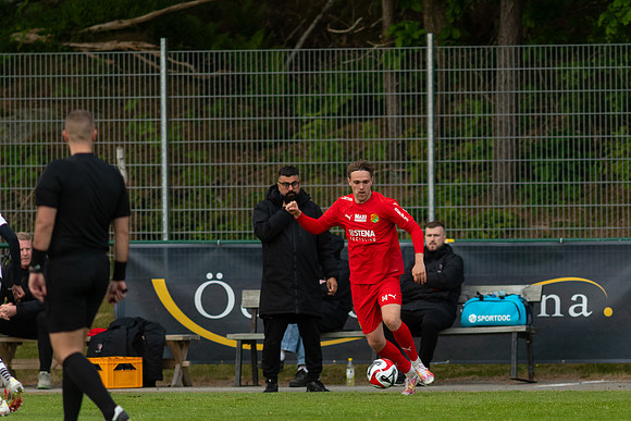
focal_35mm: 580
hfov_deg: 3.6
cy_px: 268
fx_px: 10174
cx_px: 406
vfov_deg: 2.4
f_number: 3.2
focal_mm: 300
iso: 900
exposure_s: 1/1250
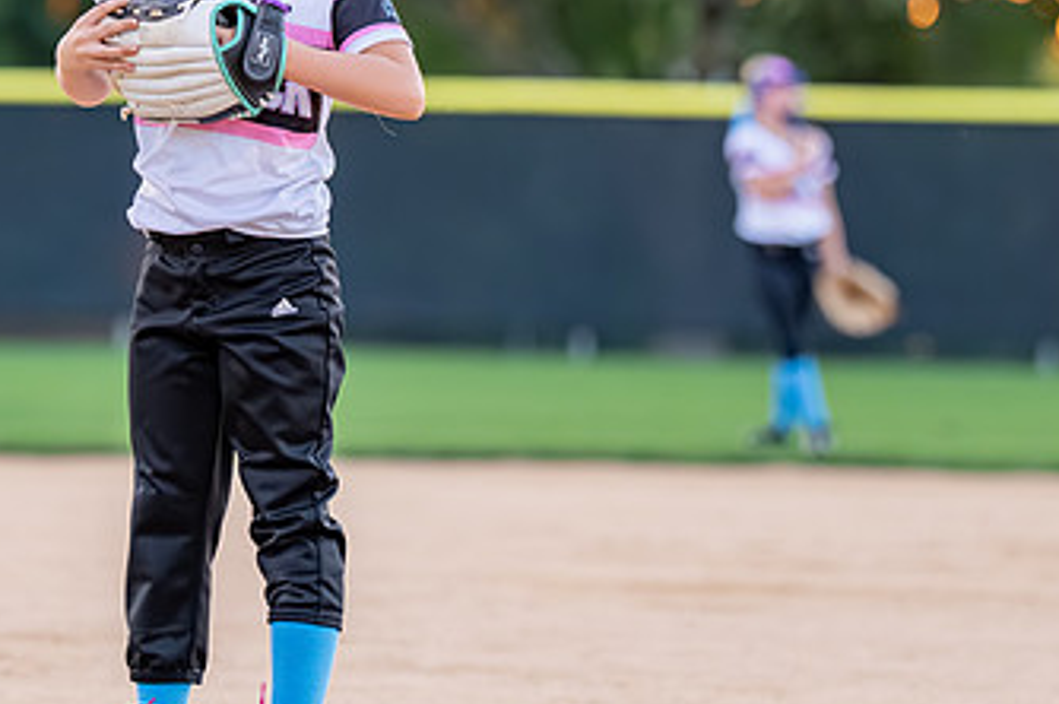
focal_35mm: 328
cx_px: 223
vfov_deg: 4.2
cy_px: 106
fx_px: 9639
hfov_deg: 6.3
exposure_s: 1/1250
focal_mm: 134
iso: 1600
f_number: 2.8
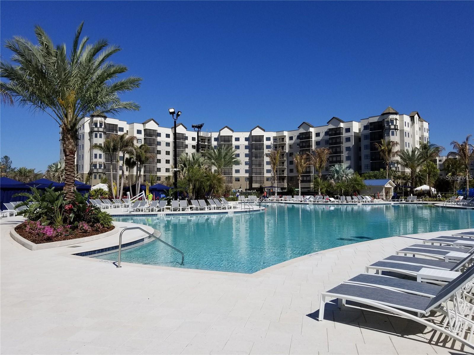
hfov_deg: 67.3
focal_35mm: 26
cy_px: 178
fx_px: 356
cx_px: 237
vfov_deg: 53.1
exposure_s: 1/5344
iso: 50
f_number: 1.7
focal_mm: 4.25
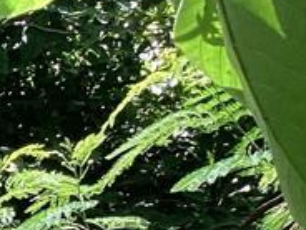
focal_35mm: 193
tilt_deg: -2.0
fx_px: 1706
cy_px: 563
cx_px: -616
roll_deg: -2.3
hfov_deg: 8.5
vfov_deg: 7.2
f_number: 2.4
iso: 25
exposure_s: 1/216
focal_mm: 3.3
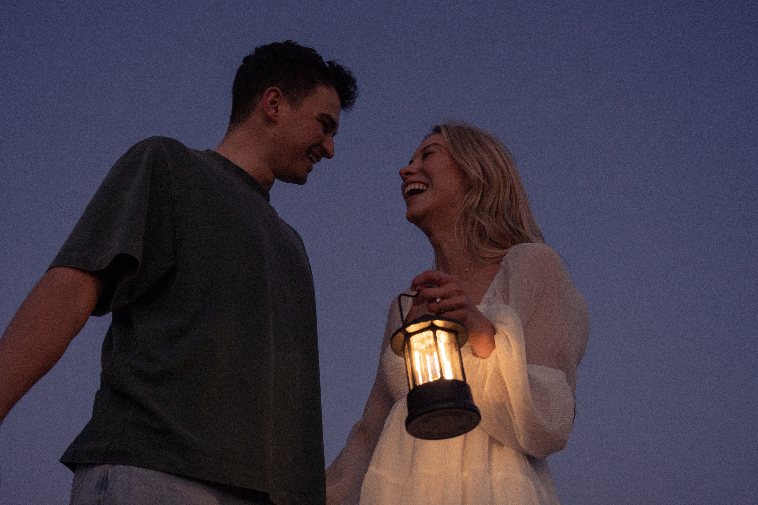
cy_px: 252
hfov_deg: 46.4
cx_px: 379
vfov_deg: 31.9
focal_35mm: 42
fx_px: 884
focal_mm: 28
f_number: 2.8
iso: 500
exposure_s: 1/500
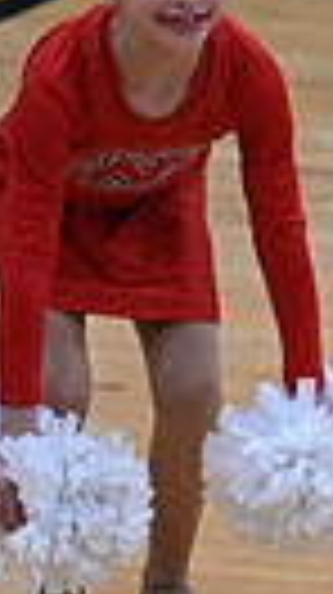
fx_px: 13424
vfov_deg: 2.5
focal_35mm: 853
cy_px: 551
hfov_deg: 1.4
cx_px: 1152
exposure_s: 1/400
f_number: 4
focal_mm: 185
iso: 4000
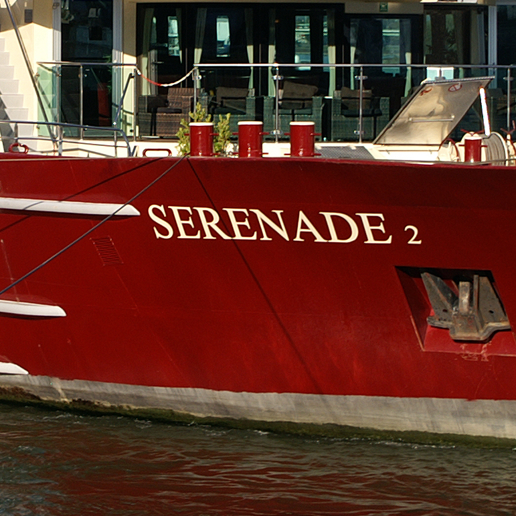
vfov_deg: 7.8
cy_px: 70
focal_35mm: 224
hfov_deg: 7.8
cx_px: 51
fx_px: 3772
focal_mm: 45
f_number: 7.1
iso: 100
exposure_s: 1/500
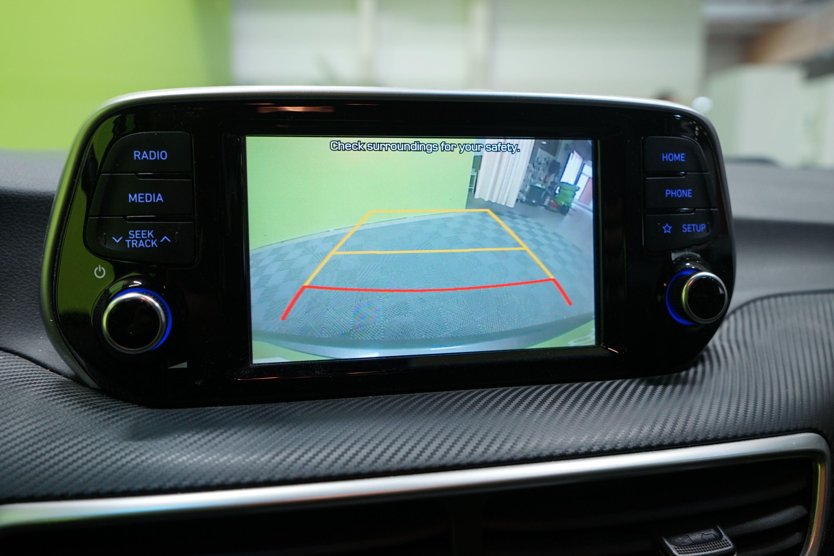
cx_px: 417
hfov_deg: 58.7
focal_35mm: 32
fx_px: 741
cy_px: 278
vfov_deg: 41.1
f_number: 5
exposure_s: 1/30
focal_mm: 32
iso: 800
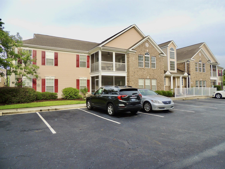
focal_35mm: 24
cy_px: 84
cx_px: 112
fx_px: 156
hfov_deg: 71.6
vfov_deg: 56.8
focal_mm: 4.3
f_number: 3
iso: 100
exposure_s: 1/400
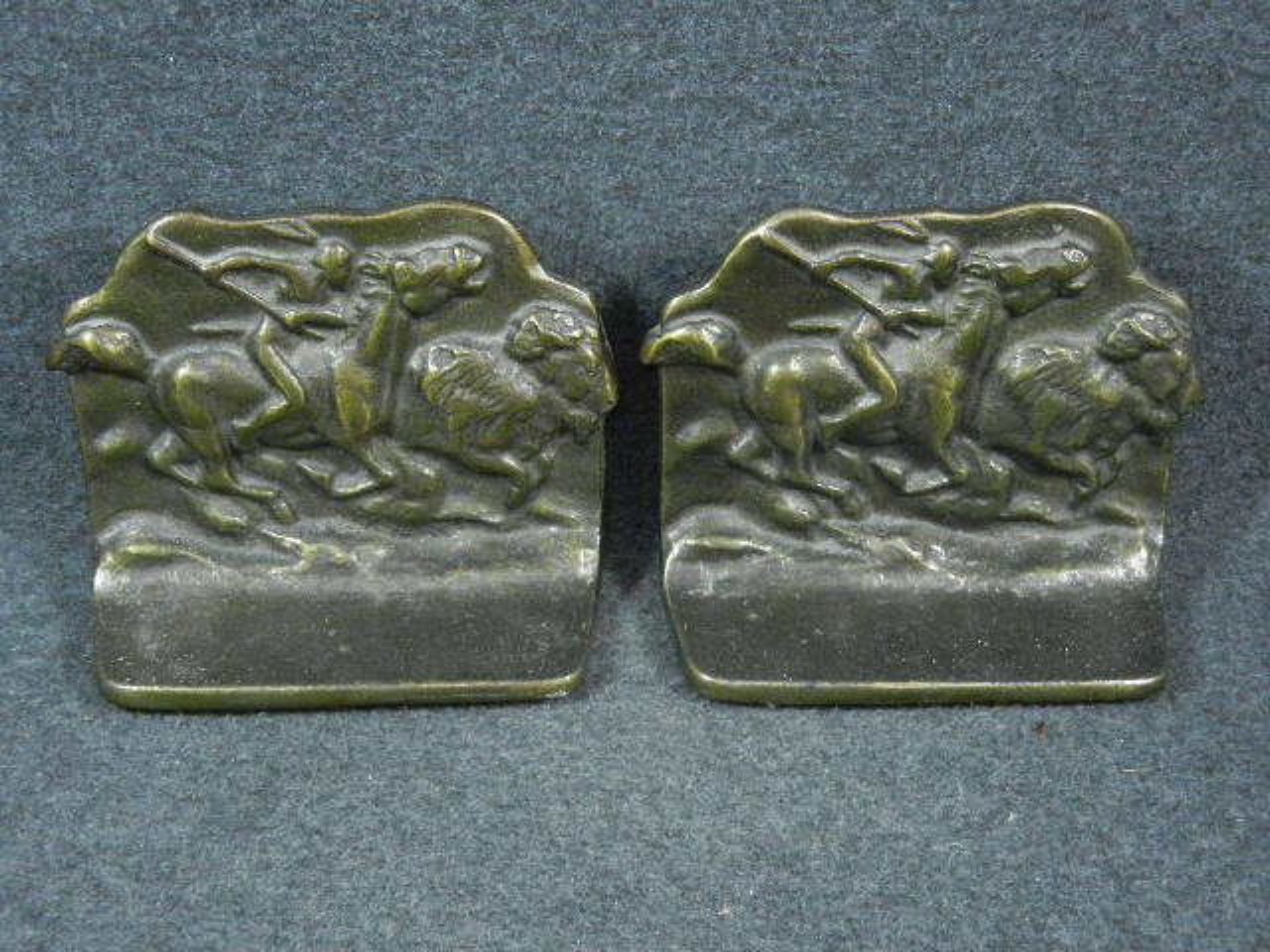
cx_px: 635
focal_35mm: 59
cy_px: 476
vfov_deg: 24.8
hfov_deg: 32.7
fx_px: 2165
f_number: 4
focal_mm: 10.6
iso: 800
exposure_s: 1/30
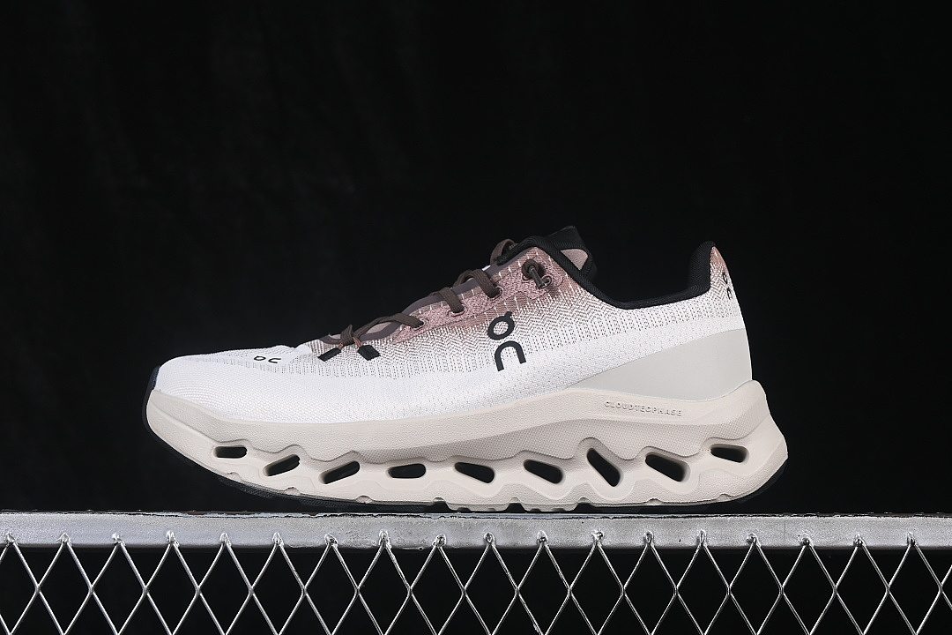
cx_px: 476
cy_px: 318
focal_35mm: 75
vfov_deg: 18.2
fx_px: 1983
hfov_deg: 27.0
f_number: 8
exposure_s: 1/80
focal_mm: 50
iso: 160
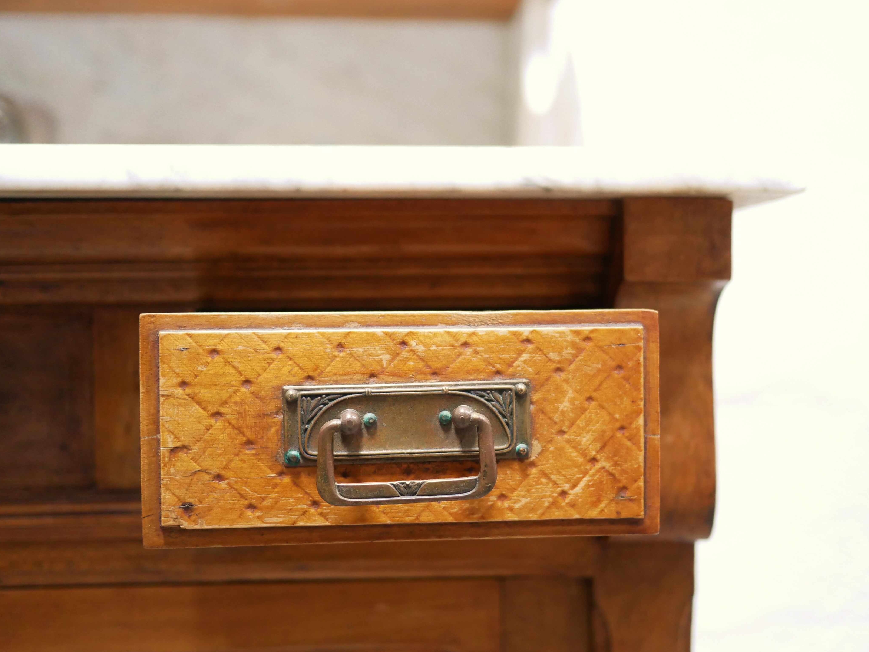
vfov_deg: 32.2
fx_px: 1130
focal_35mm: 45
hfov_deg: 42.0
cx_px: 466
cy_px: 332
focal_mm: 20
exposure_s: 1/60
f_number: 1.7
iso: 1250
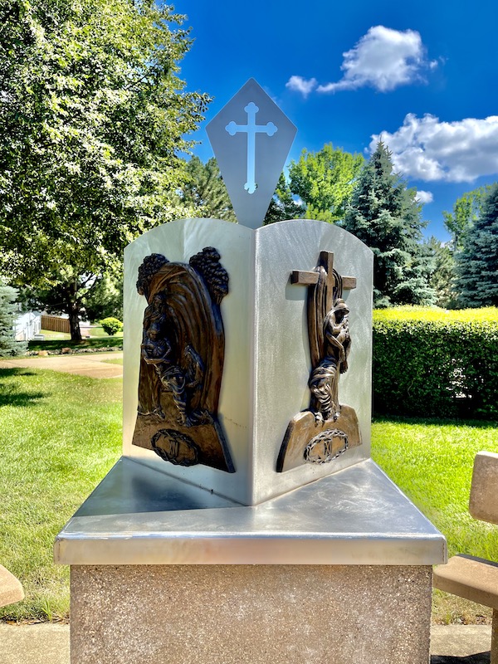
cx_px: 249
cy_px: 332
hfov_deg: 53.1
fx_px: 499
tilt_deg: -4.1
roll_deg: -2.0
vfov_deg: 67.3
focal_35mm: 26
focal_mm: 5.1
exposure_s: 1/2165
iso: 32
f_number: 1.6
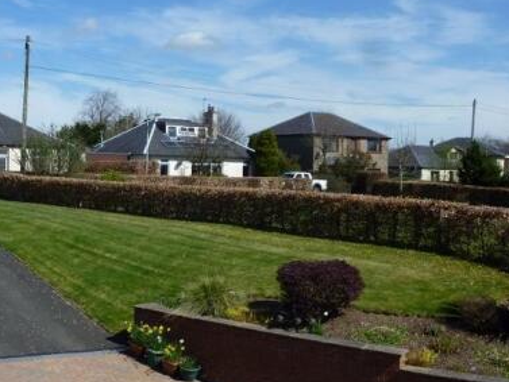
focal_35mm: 51
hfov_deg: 36.7
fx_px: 750
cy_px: 194
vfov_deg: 28.6
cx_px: 132
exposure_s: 1/800
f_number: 3.7
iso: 80
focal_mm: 5.9
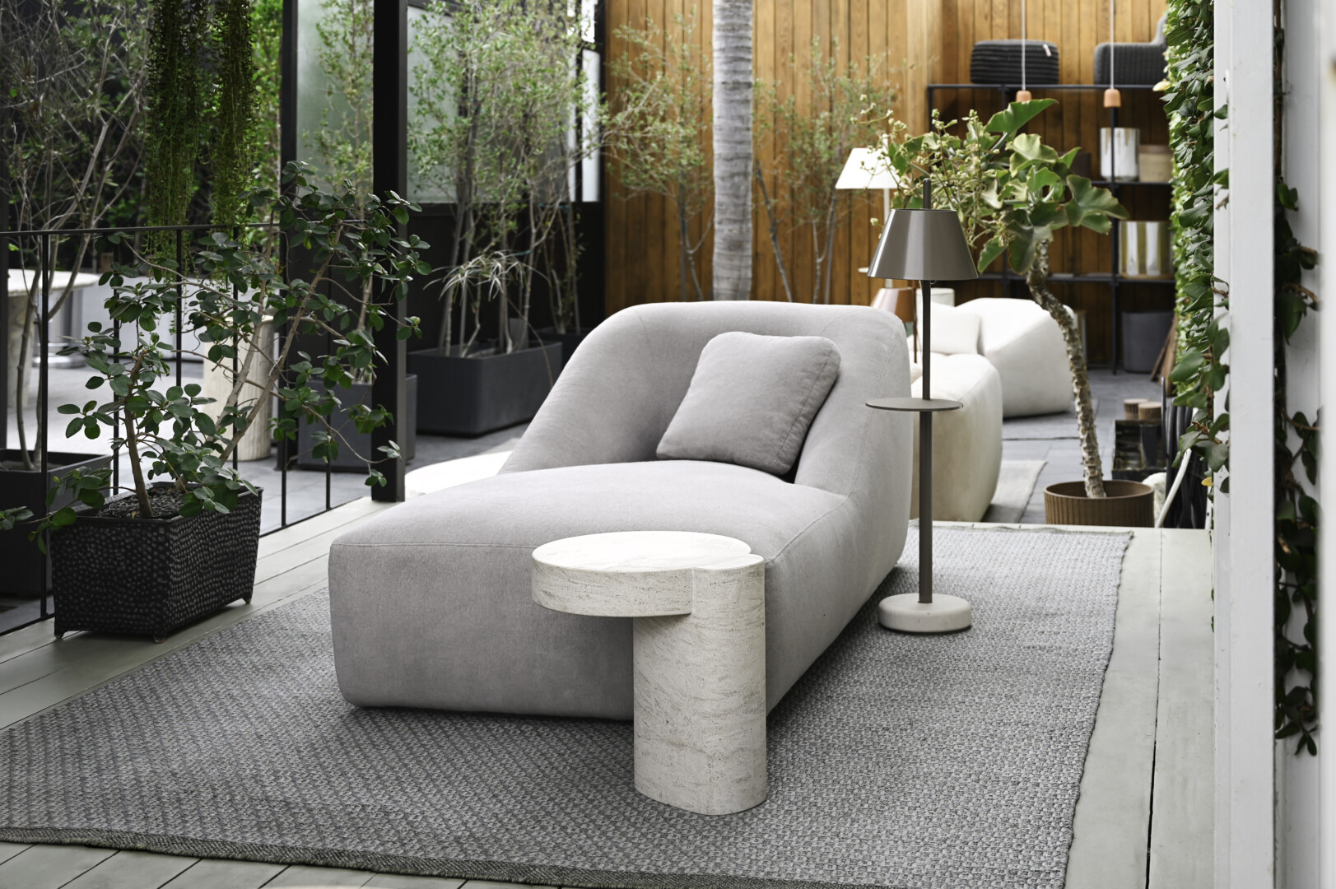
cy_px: 444
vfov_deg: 30.5
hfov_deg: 44.5
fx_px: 1632
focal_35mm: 44
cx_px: 668
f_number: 4.5
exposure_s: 1/80
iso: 100
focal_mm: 44
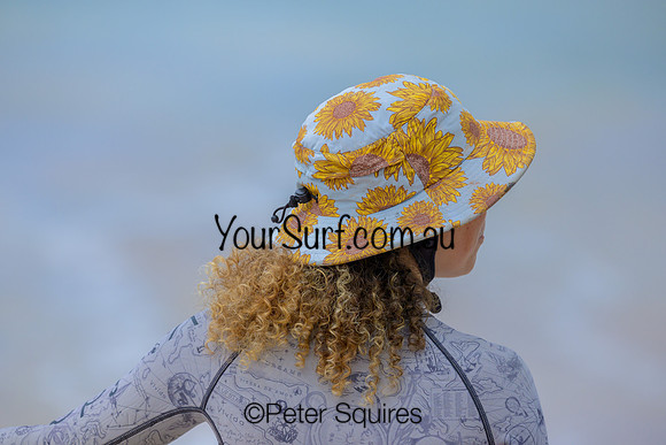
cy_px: 222
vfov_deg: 1.7
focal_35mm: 800
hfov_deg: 2.6
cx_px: 333
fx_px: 14803
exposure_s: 1/2000
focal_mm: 800
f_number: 6.3
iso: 360
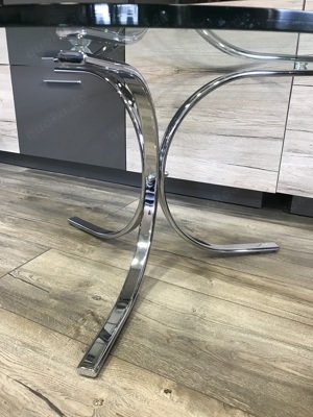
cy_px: 208
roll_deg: -1.3
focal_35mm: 28
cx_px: 156
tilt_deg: -18.8
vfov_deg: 63.4
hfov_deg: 49.7
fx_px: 338
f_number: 1.8
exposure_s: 1/20
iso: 40
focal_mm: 3.99
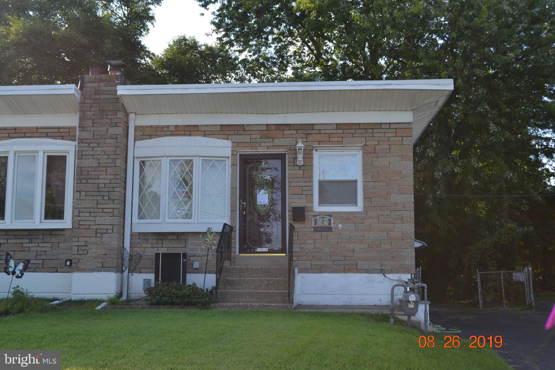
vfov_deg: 30.8
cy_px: 185
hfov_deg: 45.0
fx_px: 671
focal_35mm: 44
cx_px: 278
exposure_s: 1/200
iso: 100
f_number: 7.1
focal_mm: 29
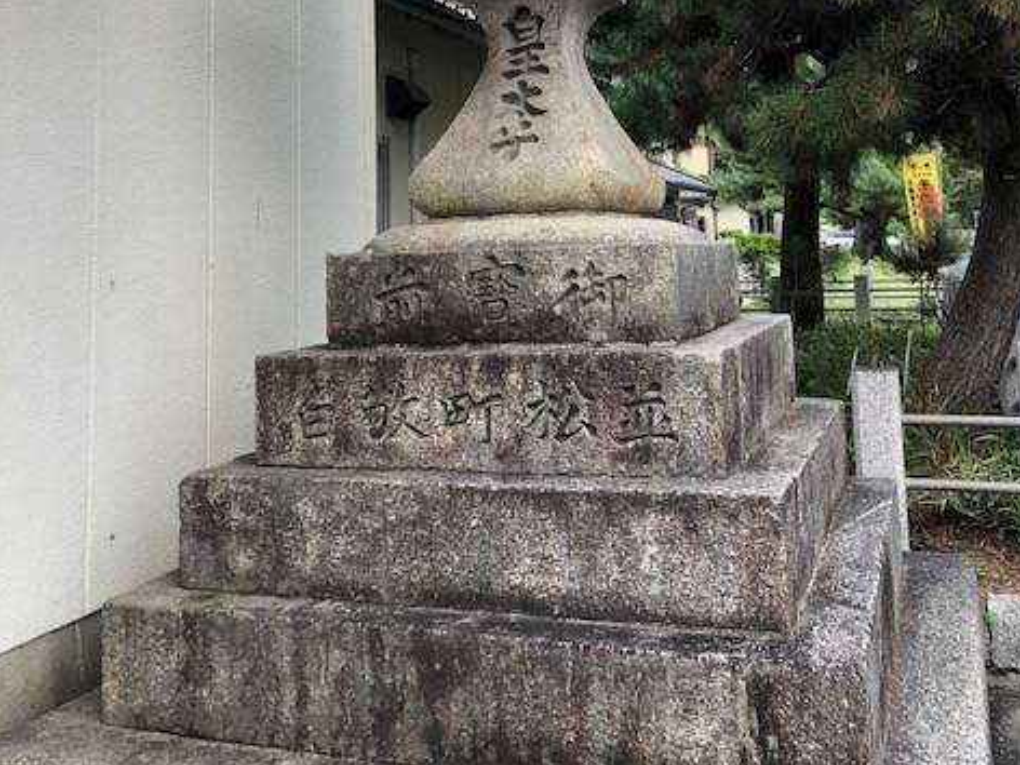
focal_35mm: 38
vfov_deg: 36.0
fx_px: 1120
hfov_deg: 49.0
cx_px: 512
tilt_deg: +8.0
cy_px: 117
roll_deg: +2.4
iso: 20
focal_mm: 3.99
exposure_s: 1/124
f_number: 1.8
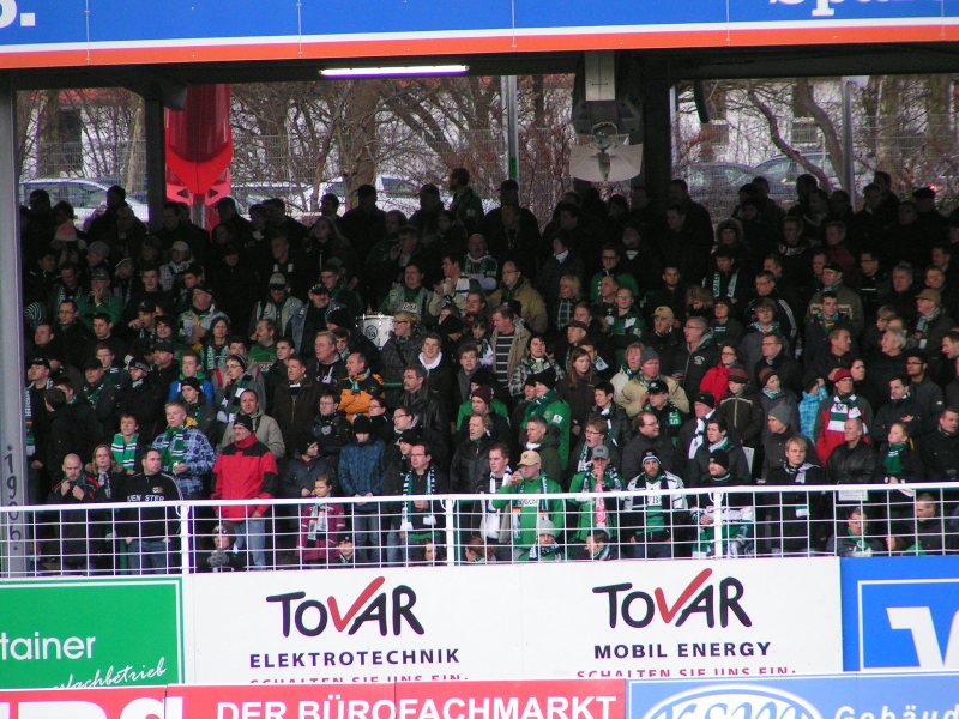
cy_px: 360
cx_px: 480
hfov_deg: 5.2
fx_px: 10528
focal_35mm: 380
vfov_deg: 3.9
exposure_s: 1/250
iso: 200
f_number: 3.5
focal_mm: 58
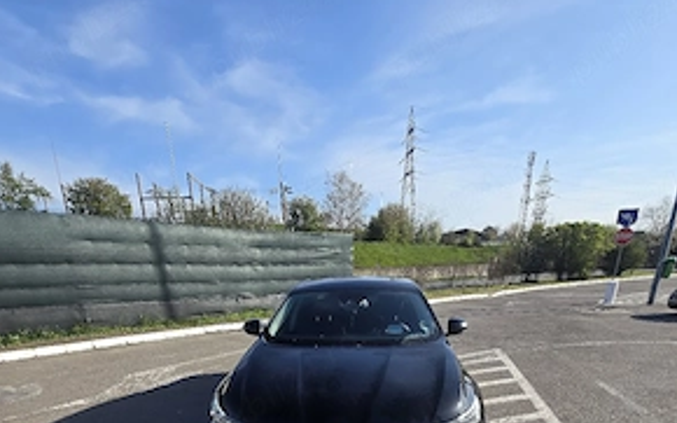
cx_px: 329
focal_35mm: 19
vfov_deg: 51.0
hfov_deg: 88.0
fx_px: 350
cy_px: 416
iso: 50
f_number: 2.2
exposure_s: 1/2000
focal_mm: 2.2
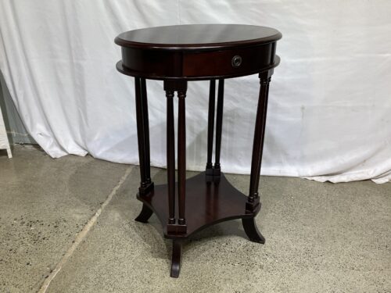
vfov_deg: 53.1
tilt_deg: -24.8
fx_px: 294
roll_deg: -3.0
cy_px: 146
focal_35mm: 26
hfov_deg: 67.3
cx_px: 196
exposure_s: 1/120
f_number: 1.8
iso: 100
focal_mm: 4.25
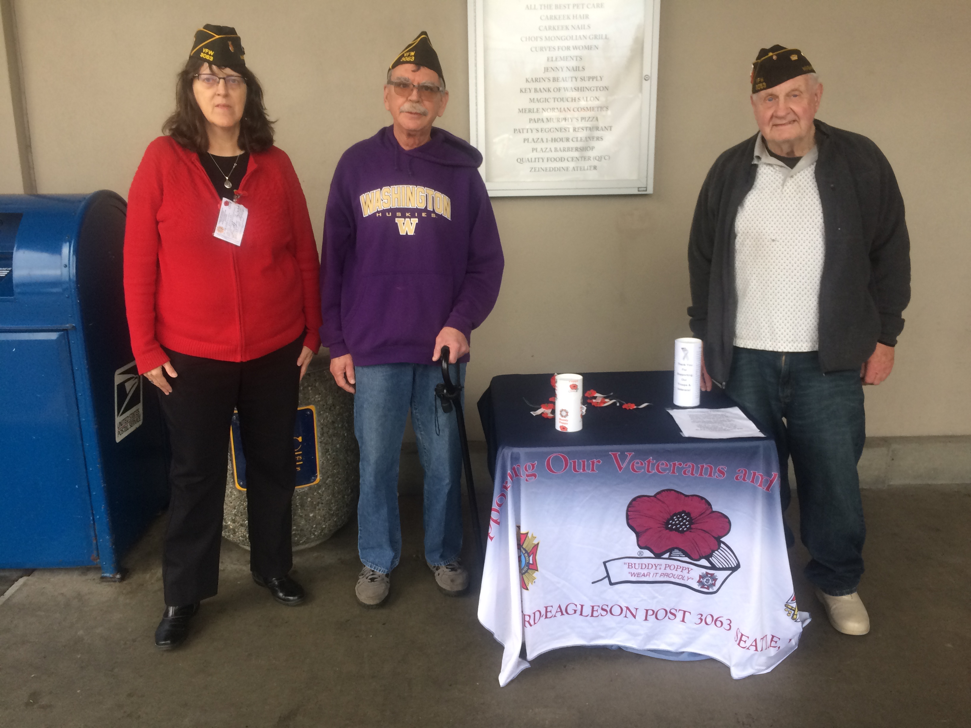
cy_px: 364
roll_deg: +0.4
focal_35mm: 29
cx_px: 486
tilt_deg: -15.2
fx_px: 813
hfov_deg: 61.7
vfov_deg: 48.2
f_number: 2.2
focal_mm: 4.15
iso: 32
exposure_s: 1/40
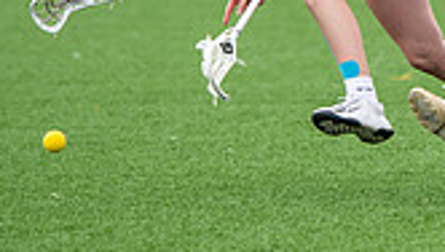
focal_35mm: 736
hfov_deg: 2.9
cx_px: 500
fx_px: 8699
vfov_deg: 1.7
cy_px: -90
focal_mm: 180
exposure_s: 1/1600
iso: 250
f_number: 3.2
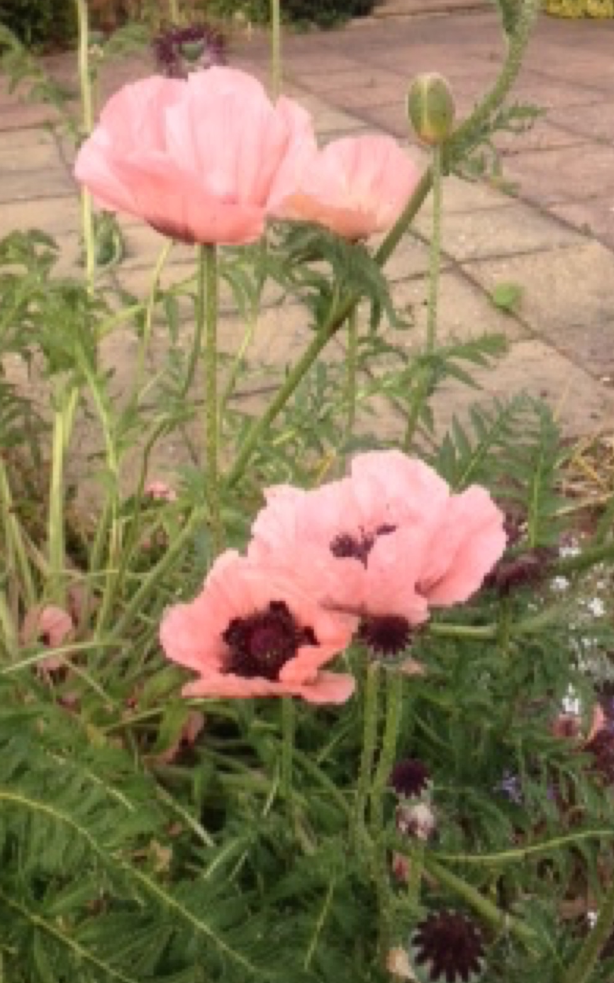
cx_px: 320
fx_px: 1018
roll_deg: +3.6
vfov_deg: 51.5
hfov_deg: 33.6
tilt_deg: -34.9
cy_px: 497
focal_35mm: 38
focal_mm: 4.28
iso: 50
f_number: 2.4
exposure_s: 1/497
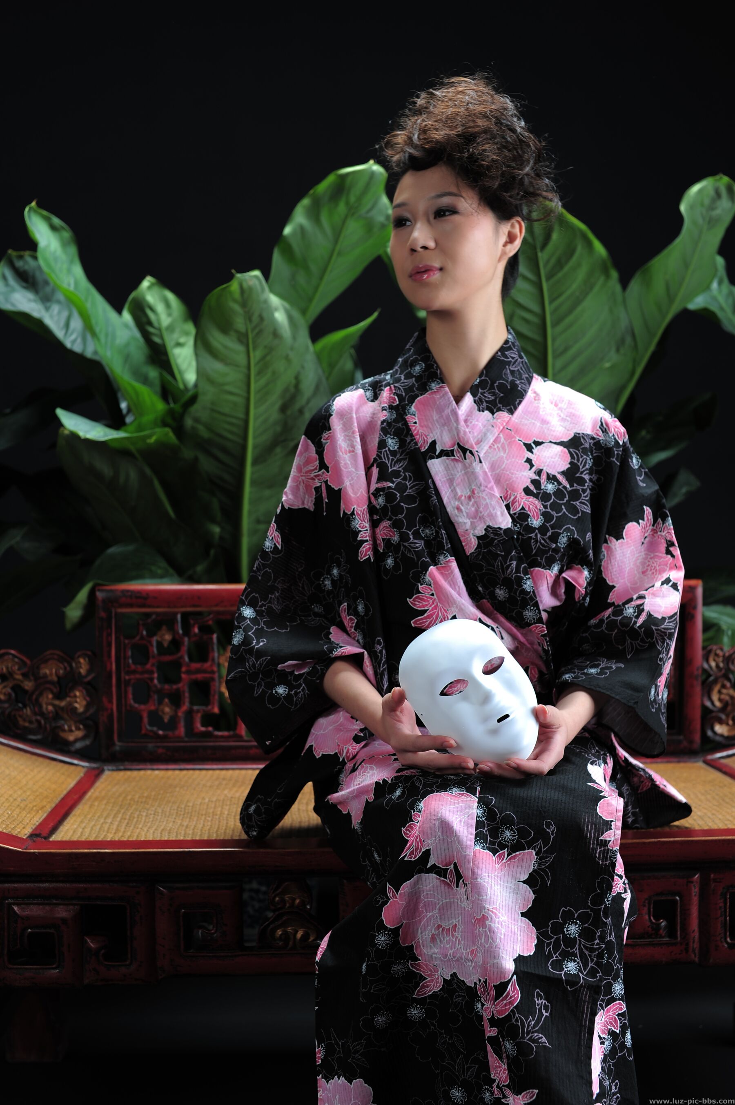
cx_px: 368
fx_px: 1533
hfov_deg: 27.0
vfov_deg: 39.6
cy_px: 552
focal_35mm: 50
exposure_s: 1/160
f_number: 5.6
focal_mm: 50
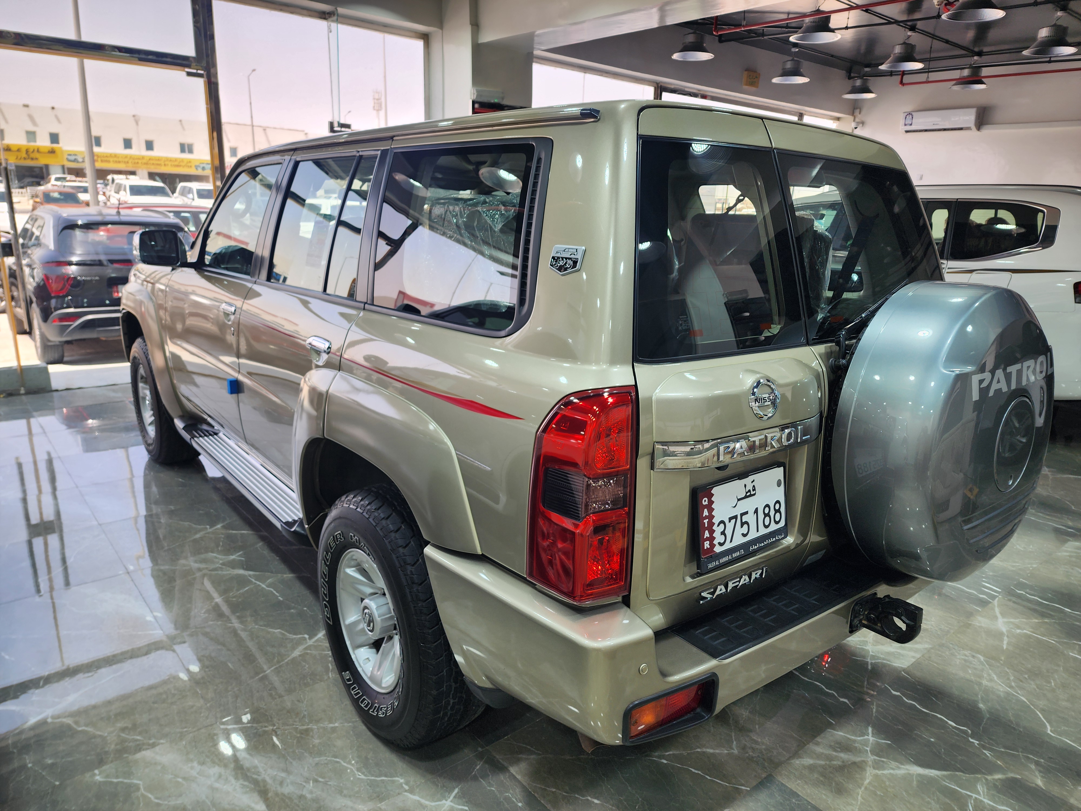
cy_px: 406
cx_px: 540
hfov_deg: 73.9
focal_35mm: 23
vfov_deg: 58.9
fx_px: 718
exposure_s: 1/180
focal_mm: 6.4
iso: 12
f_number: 1.8
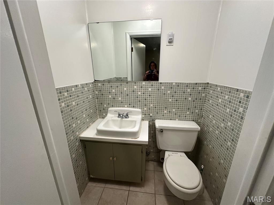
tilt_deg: -15.9
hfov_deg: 102.1
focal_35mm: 14
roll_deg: +0.9
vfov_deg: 85.7
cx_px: 137
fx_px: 111
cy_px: 102
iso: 320
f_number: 2.2
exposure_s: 1/120
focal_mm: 2.22
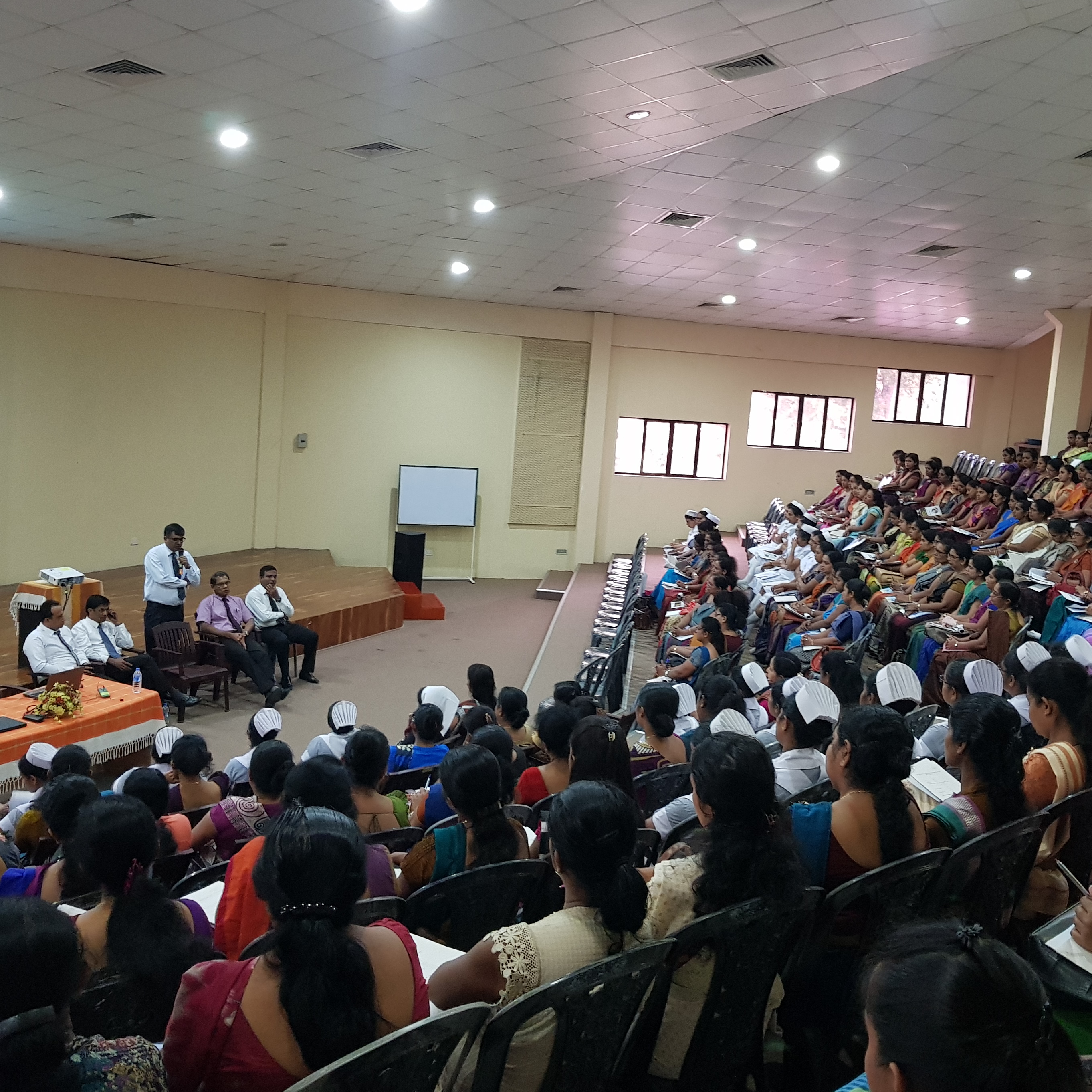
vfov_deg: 48.5
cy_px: 551
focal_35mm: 34
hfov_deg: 48.4
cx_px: 610
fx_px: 1213
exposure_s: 1/13
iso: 250
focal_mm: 4.2
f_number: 1.7
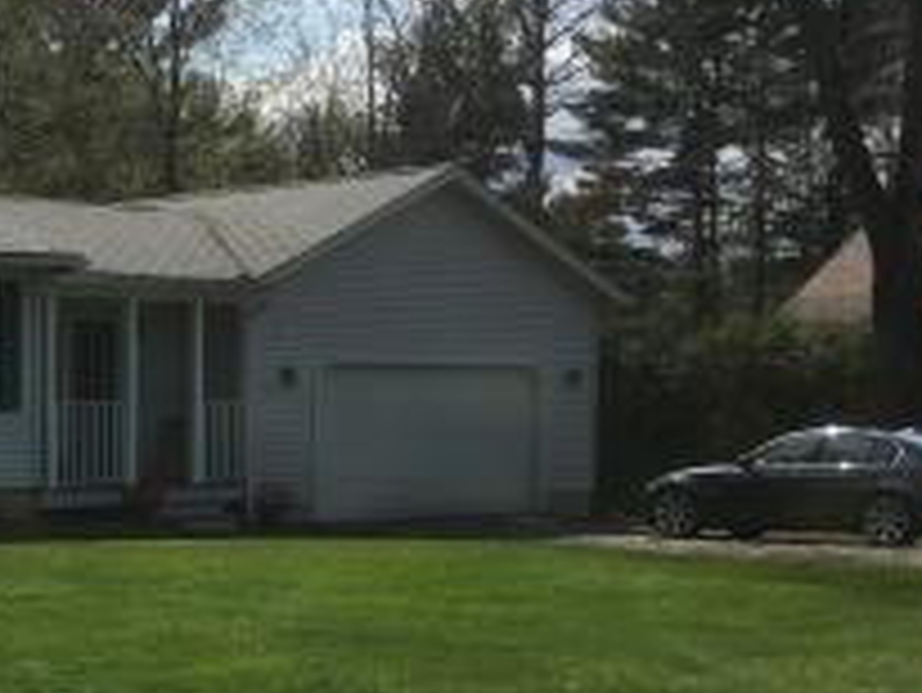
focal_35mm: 82
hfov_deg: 22.2
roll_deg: -0.4
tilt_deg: -2.5
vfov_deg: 17.9
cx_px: -157
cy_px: 554
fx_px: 2185
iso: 25
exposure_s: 1/1709
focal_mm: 4.15
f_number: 2.2
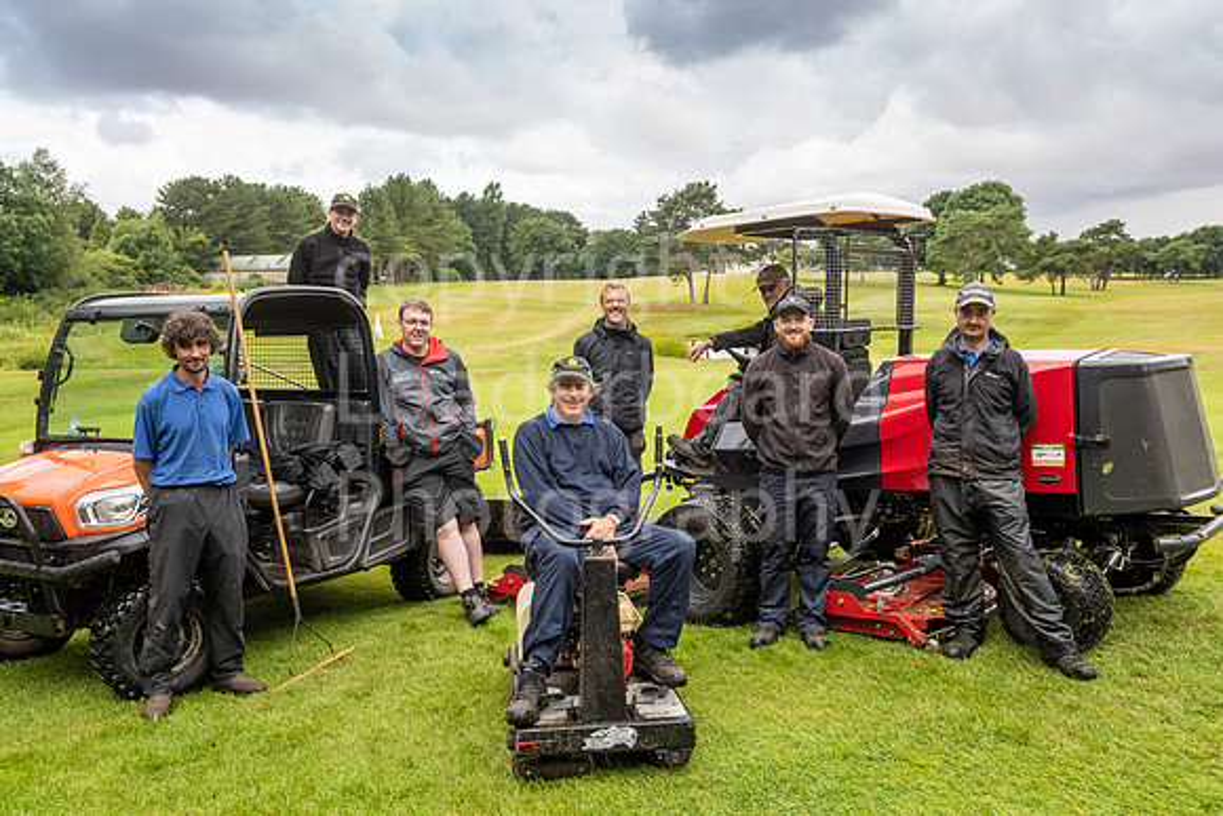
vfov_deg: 41.1
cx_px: 612
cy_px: 408
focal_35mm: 32
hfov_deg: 58.7
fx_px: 1087
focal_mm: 32
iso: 640
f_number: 6.3
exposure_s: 1/320
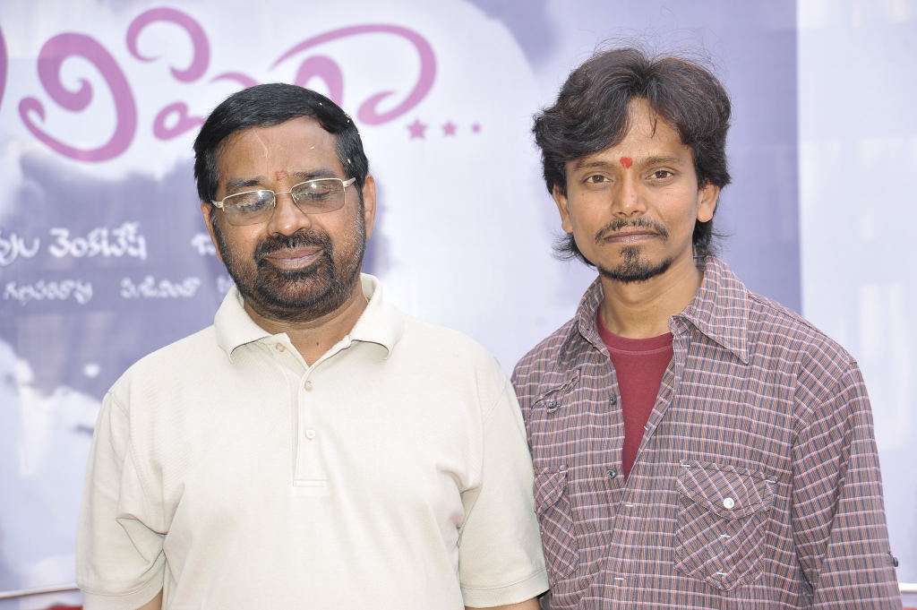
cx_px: 458
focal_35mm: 85
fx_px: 2163
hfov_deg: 23.9
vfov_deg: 16.0
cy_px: 305
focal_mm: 85
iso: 250
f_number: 5.6
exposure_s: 1/160
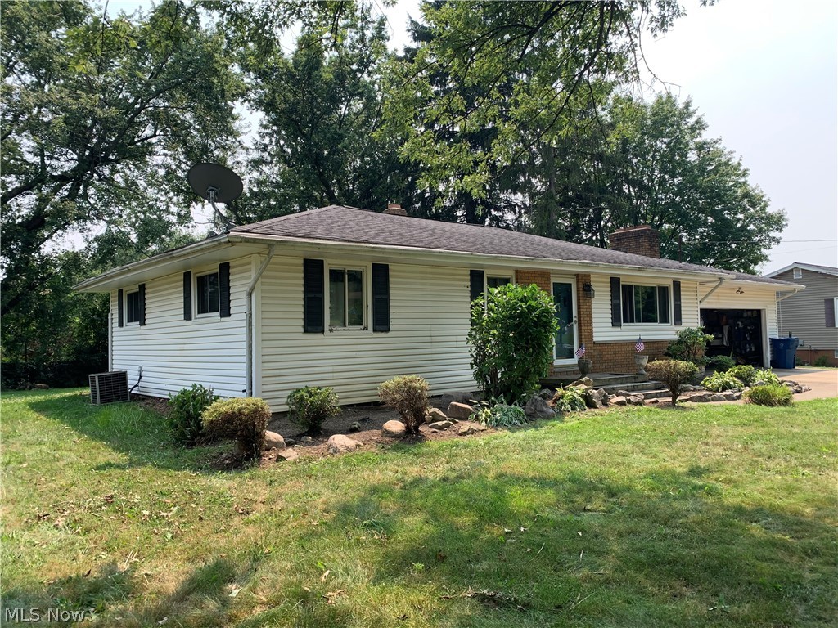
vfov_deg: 53.1
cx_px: 419
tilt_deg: +1.5
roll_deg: +0.5
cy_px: 314
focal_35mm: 26
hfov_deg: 67.3
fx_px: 629
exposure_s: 1/692
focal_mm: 4.25
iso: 25
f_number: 1.8
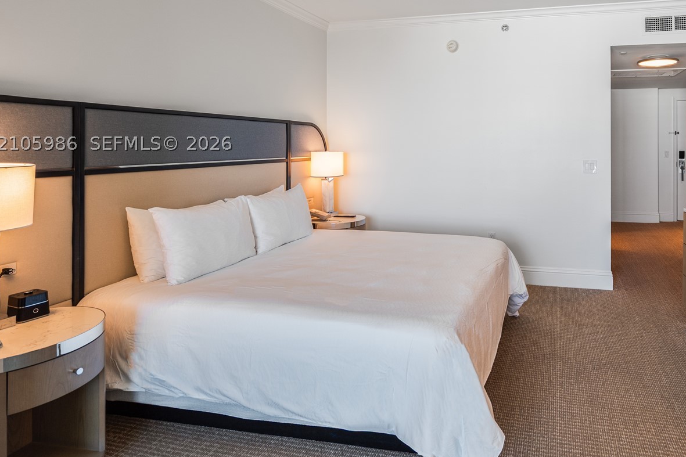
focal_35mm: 23
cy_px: 143
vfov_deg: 53.7
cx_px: 460
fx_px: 438
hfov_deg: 73.7
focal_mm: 16
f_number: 4.5
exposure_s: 1/20
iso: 320
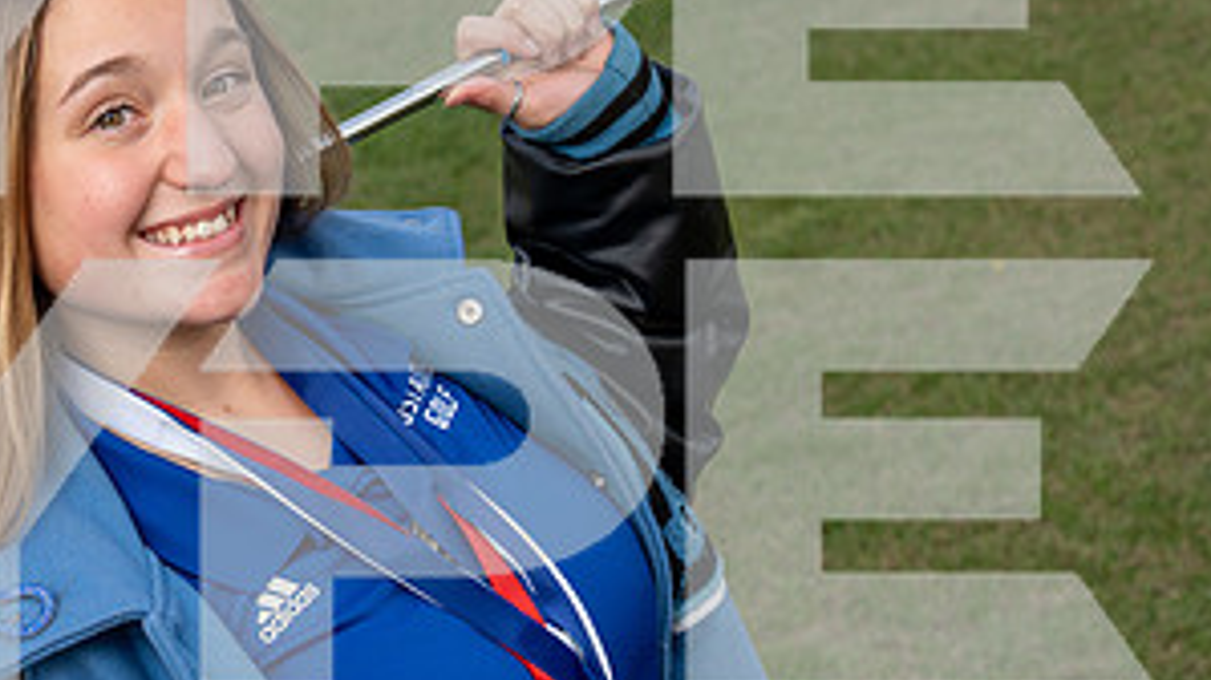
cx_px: 122
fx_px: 3981
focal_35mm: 124
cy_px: 476
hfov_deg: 17.1
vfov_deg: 9.8
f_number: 8
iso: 250
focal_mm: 61
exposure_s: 1/200
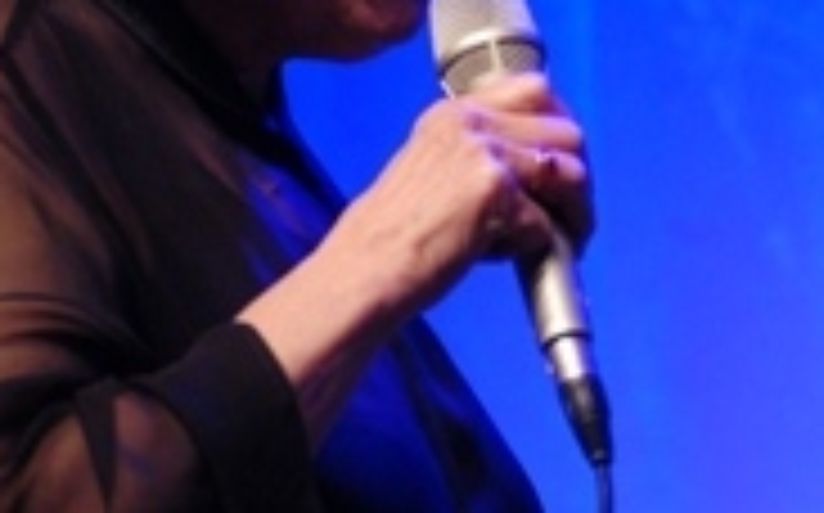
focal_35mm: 300
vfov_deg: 4.4
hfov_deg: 7.0
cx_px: 887
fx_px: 6731
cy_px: -54
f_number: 3.2
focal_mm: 80
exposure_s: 1/100
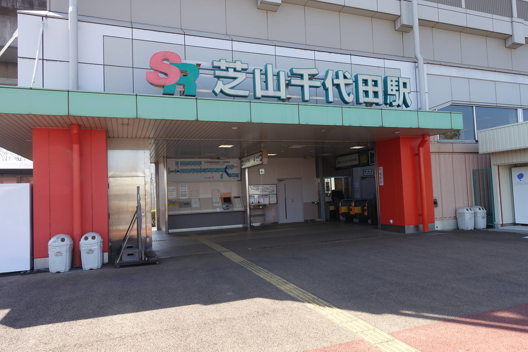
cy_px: 176
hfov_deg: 73.7
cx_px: 264
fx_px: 352
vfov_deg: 53.1
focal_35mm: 24
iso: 125
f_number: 5.6
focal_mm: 8.8
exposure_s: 1/125
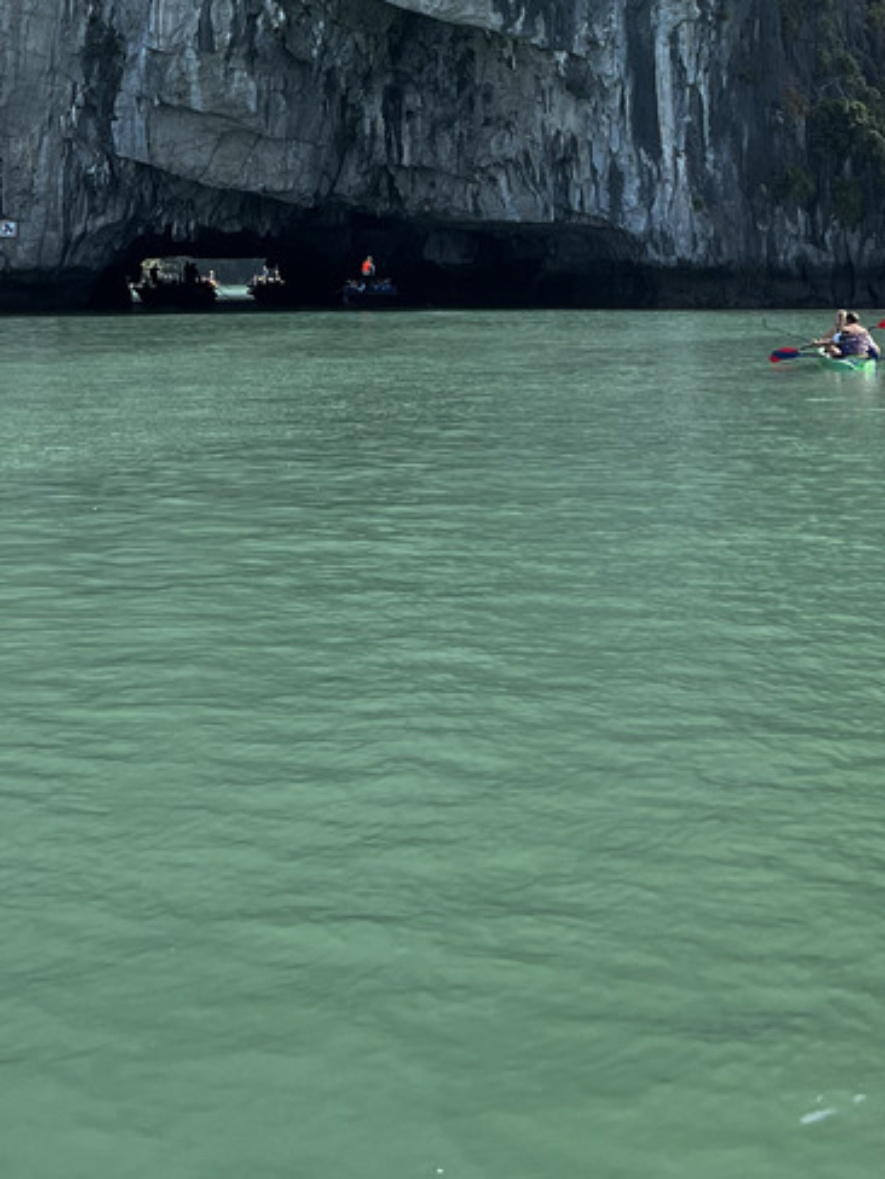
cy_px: -193
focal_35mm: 64
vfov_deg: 27.1
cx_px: 430
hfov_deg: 22.9
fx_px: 2182
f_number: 1.5
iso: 50
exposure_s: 1/2123
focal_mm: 5.7
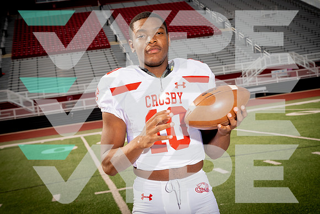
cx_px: 160
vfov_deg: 22.3
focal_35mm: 61
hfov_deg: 32.9
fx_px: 542
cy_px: 107
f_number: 8
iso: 100
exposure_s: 1/250
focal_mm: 61
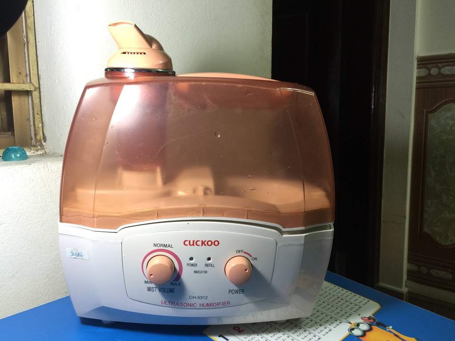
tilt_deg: -7.9
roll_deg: -0.2
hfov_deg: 61.7
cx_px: 228
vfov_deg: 48.2
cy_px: 170
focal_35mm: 29
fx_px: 381
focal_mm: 4.15
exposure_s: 1/17
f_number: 2.2
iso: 40
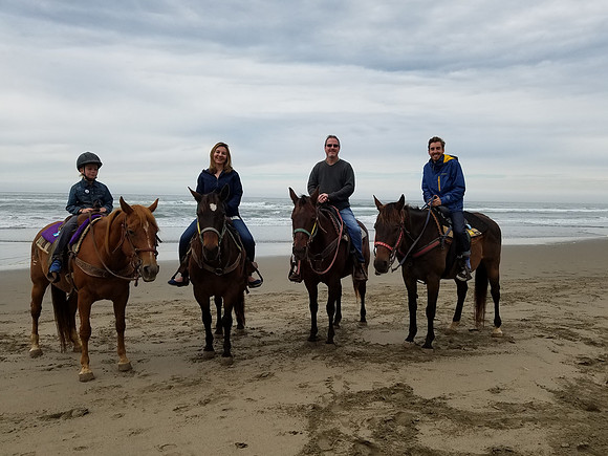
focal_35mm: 26
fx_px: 457
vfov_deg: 53.1
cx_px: 304
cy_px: 228
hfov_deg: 67.3
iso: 50
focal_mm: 4.2
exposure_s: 1/2536
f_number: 1.7
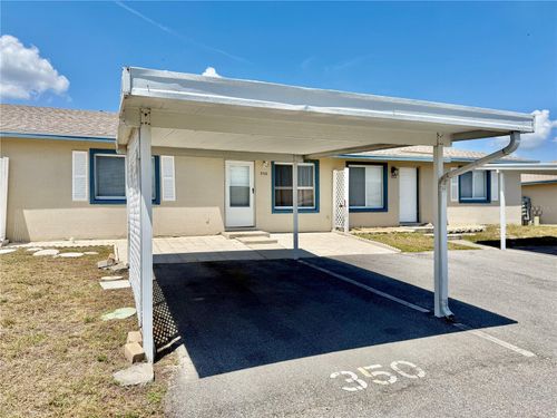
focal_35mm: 24
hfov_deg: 71.6
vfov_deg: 56.8
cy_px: 209
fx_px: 386
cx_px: 278
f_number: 1.78
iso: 80
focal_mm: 6.76
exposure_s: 1/7353
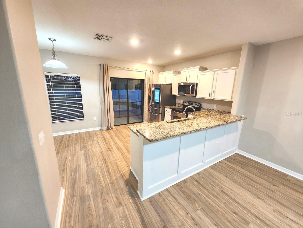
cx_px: 152
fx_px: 114
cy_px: 114
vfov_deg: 89.9
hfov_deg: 106.2
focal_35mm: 13
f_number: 2.2
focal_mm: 1.74
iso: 320
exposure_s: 1/40
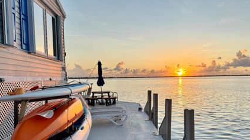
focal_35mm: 31
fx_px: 205
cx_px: 123
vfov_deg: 37.5
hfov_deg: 62.6
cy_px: 89
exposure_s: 1/1091
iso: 80
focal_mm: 6.76
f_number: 1.78
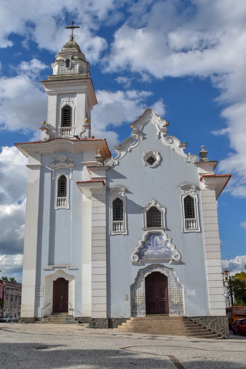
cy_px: 184
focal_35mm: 39
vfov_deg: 49.6
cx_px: 123
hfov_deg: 34.2
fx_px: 400
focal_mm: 26
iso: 400
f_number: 8
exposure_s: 1/2000
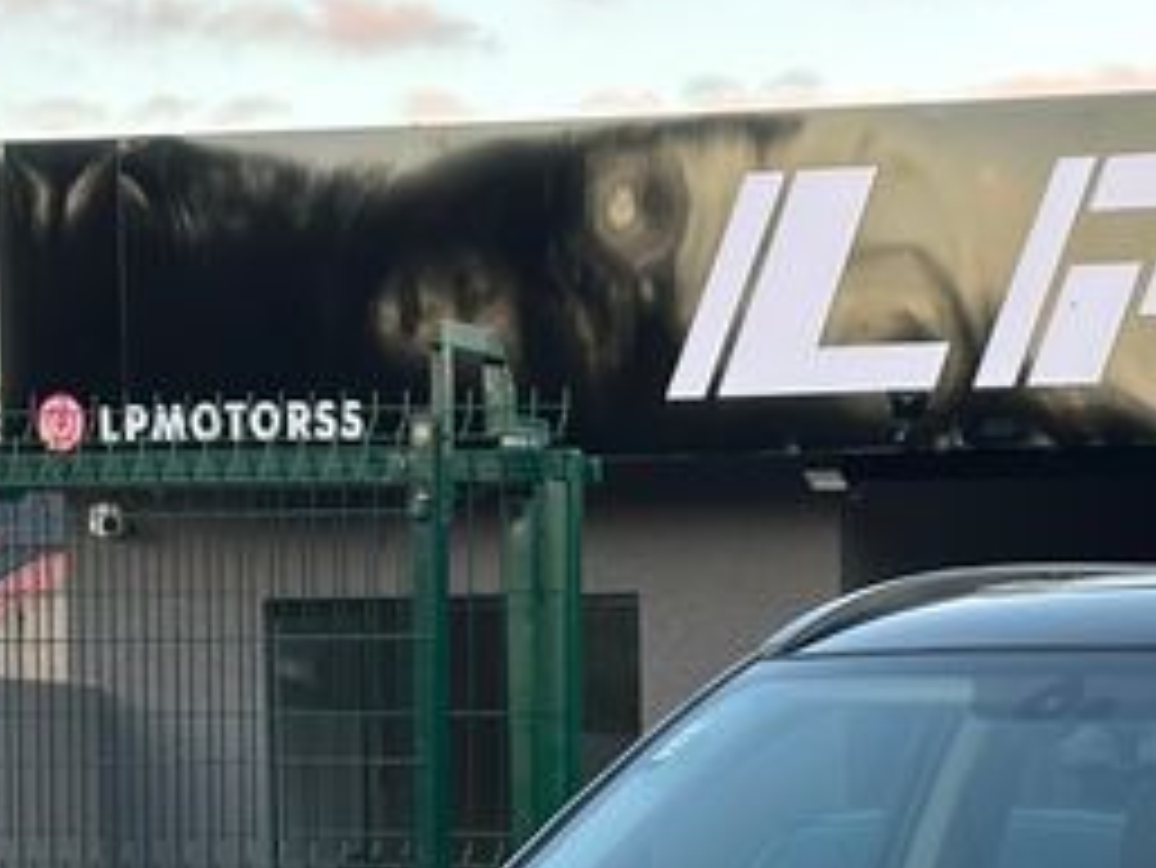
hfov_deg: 13.0
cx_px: 1035
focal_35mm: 151
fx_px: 5045
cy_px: 1237
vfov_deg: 9.6
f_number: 1.78
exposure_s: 1/118
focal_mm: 6.86
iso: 80
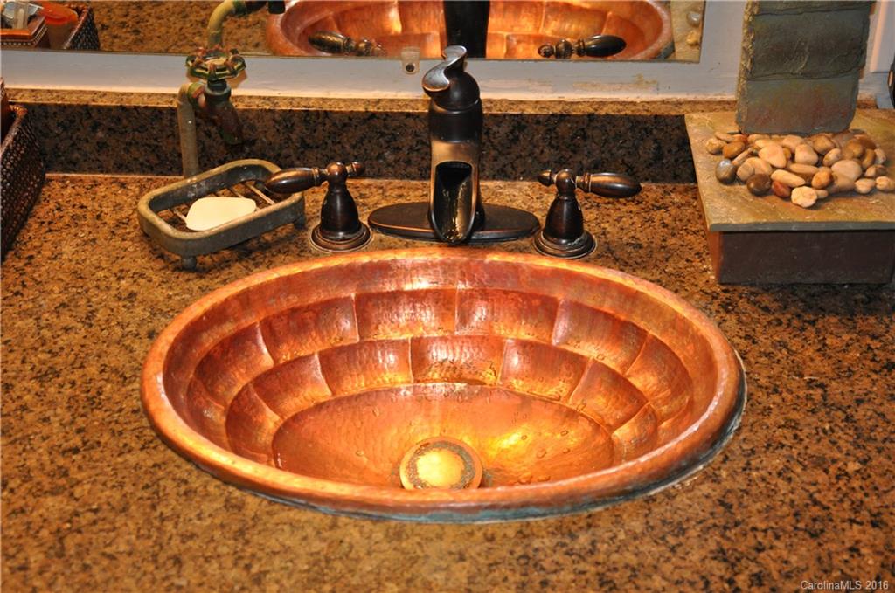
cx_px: 448
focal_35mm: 60
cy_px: 296
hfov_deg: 33.5
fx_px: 1489
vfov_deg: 22.5
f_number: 4.5
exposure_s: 1/60
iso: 800
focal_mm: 40
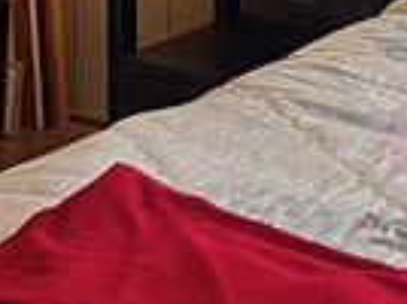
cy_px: -185
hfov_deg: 10.0
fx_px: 2336
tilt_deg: -8.8
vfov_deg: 7.3
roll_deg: -0.5
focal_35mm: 199
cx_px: 191
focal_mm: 5.1
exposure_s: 1/60
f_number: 1.6
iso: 160
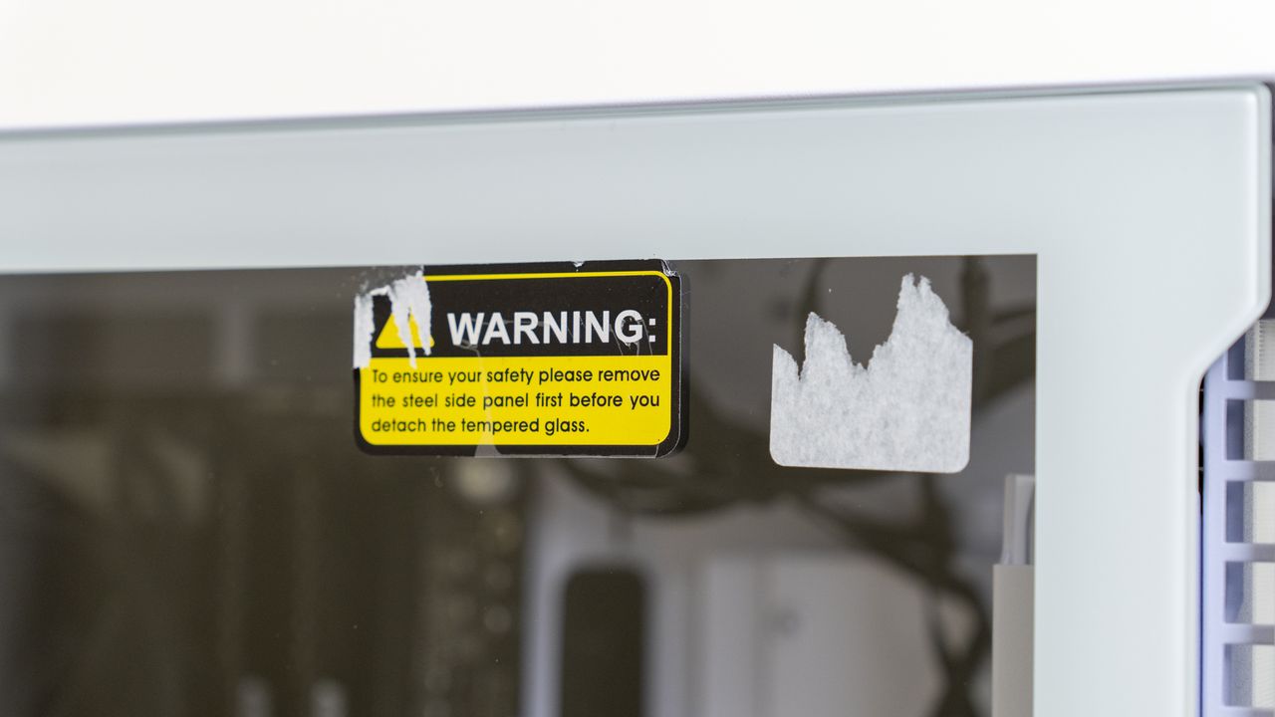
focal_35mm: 79
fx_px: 2656
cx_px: 638
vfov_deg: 15.4
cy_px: 358
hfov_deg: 27.0
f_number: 4
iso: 640
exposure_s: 1/90
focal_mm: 50
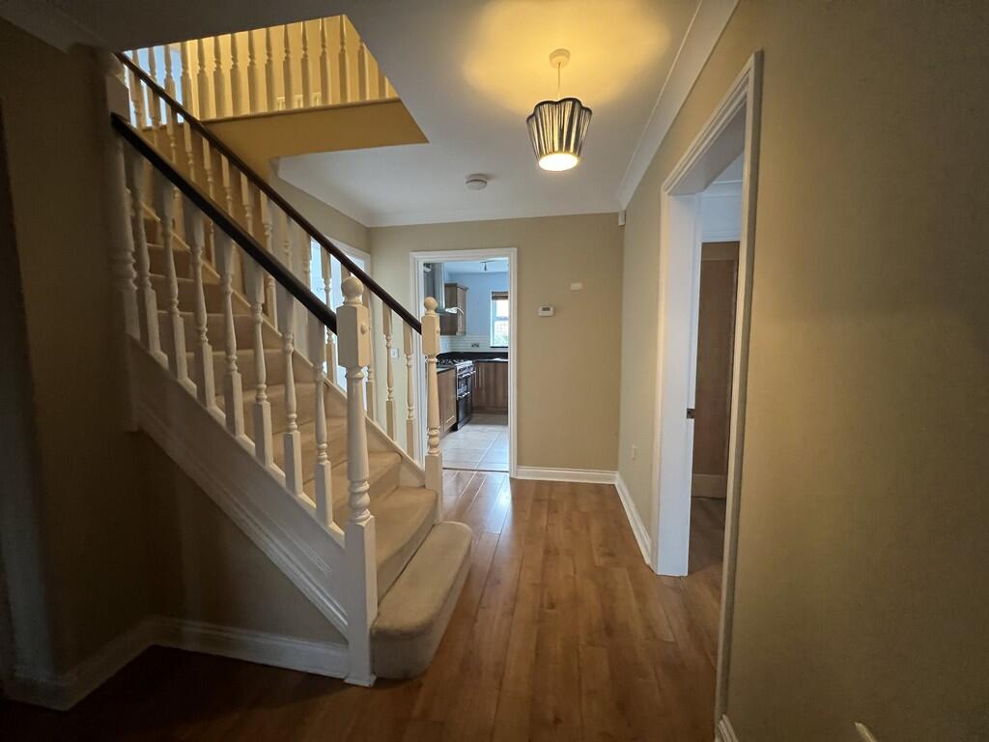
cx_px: 494
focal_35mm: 13
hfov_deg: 106.2
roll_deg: +0.2
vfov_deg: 89.9
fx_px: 371
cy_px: 371
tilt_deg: -5.0
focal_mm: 1.57
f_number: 1.8
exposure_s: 1/50
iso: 800
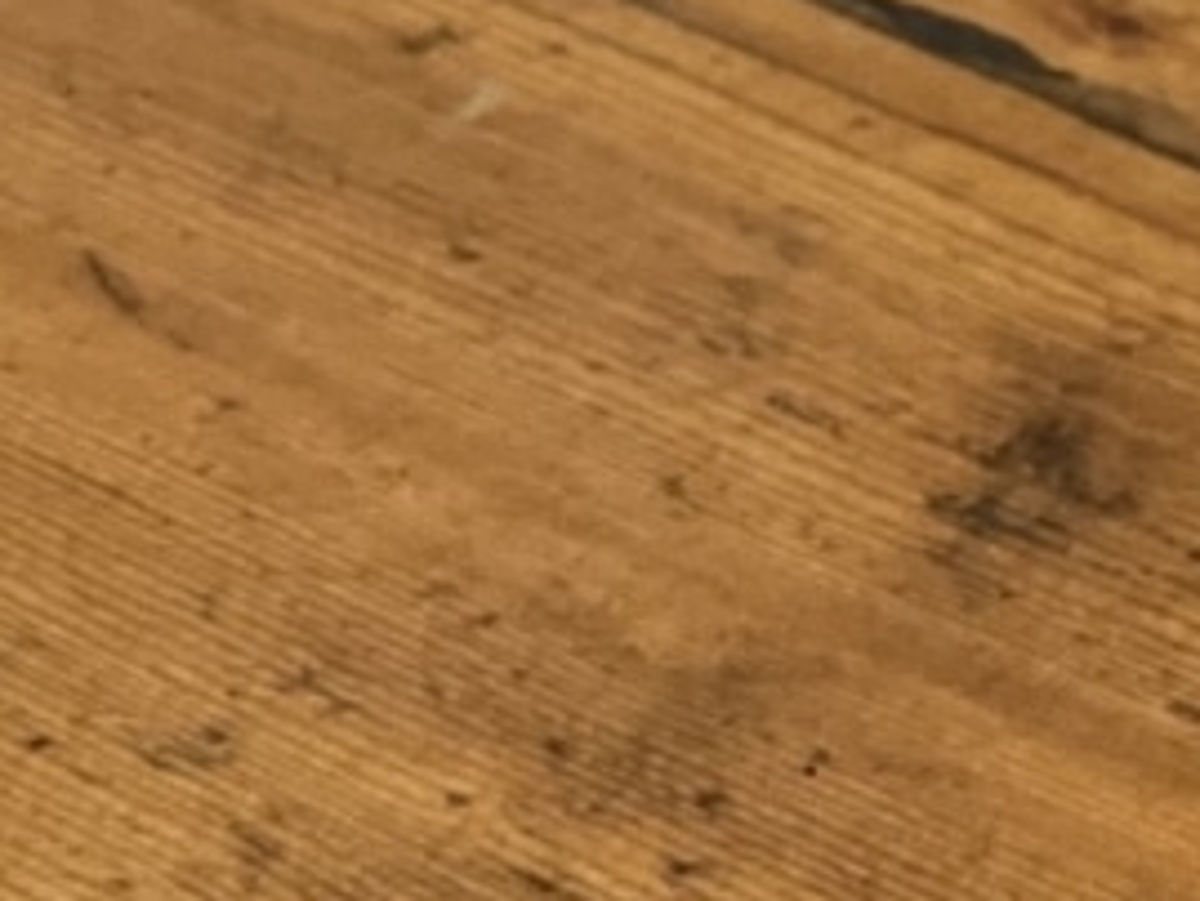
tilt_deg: -32.9
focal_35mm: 117
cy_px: -560
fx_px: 4058
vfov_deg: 11.9
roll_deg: +0.2
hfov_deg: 14.2
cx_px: 2371
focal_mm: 4.2
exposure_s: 1/25
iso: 640
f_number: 1.6
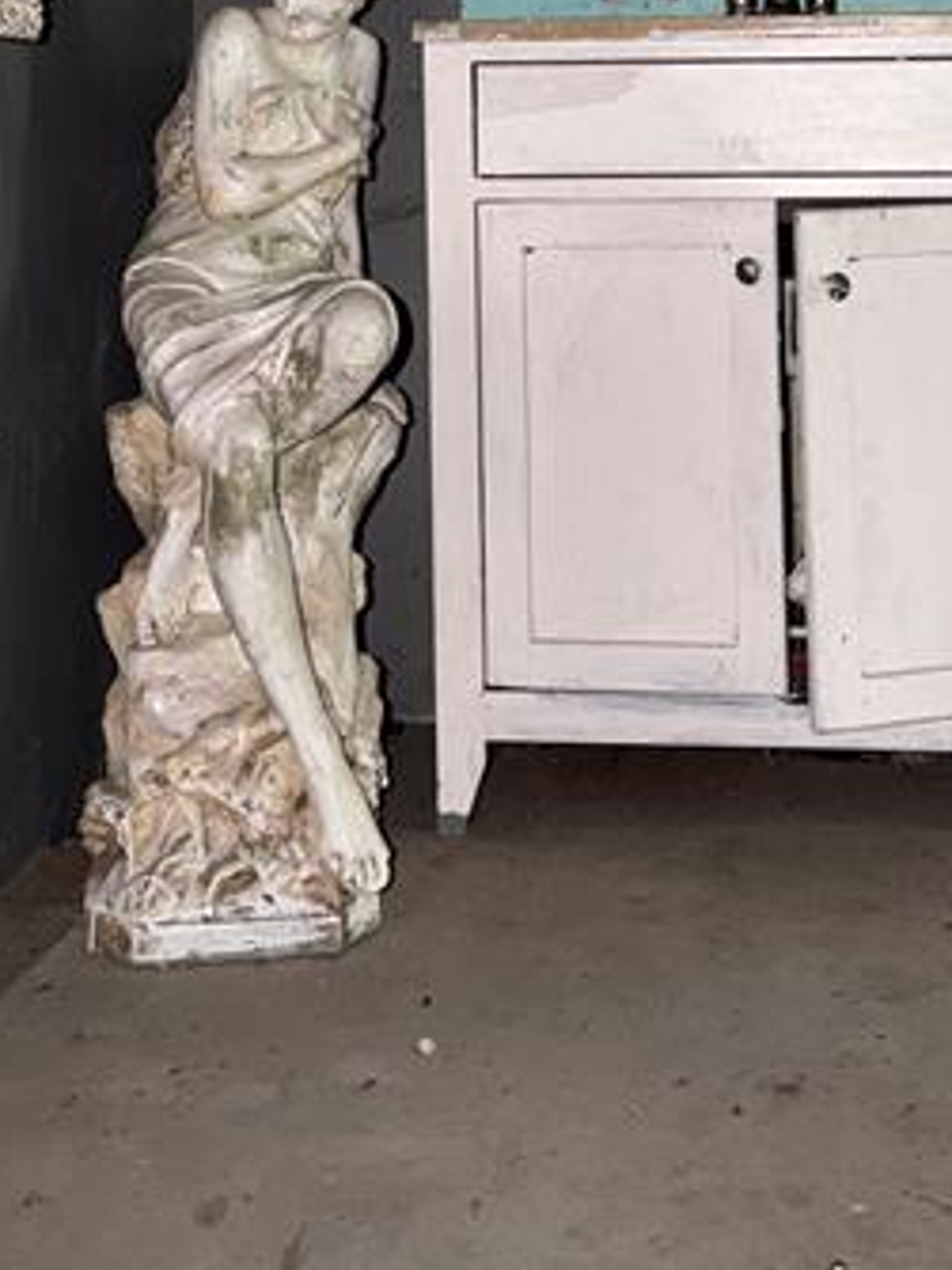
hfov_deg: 26.2
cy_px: 129
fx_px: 2018
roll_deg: +1.5
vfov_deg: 33.2
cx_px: 709
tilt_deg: +1.7
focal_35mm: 55
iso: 80
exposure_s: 1/4
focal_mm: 6.76
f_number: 1.78
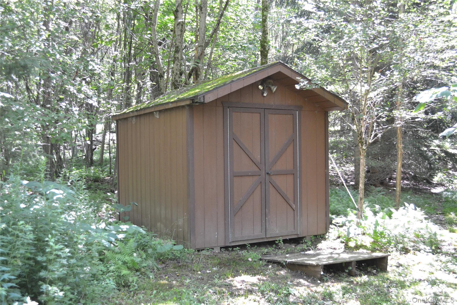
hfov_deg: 49.6
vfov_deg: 34.2
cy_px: 152
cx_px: 228
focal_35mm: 39
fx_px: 495
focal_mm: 26
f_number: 4.2
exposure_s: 1/60
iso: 1000
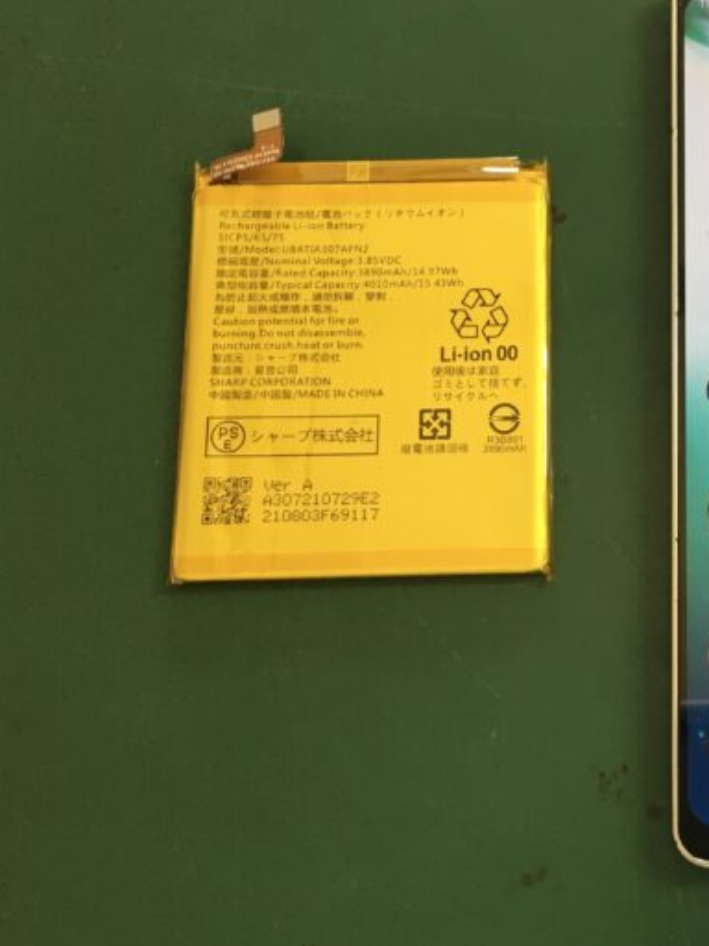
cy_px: 383
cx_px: 689
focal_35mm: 51
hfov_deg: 27.1
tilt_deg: -75.8
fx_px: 1393
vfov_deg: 37.4
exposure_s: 1/30
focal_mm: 4.15
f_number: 2.2
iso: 32
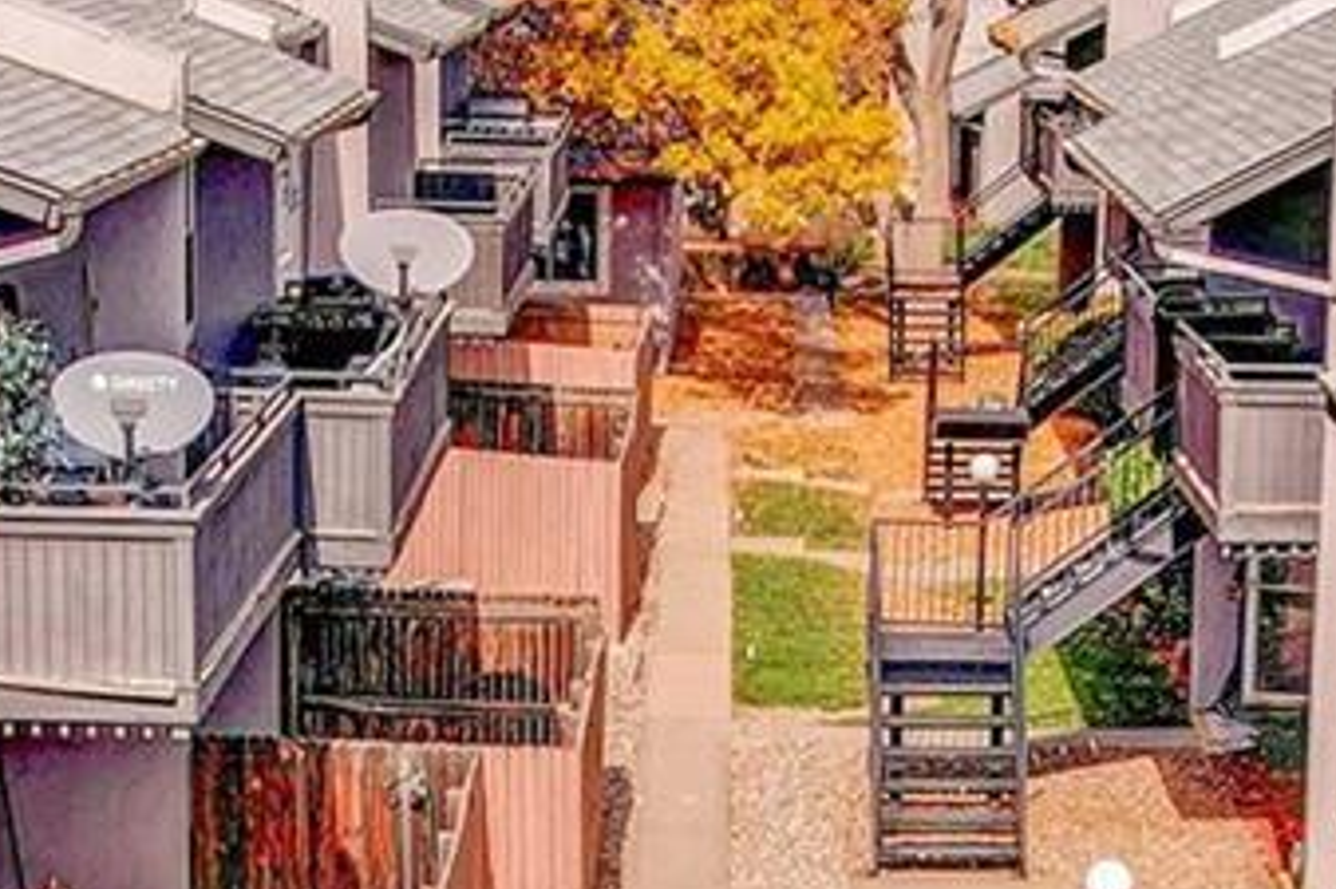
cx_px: 700
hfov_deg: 19.6
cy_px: 747
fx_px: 3857
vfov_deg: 13.1
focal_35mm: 104
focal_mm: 8.4
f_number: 2.8
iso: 100
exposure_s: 1/160
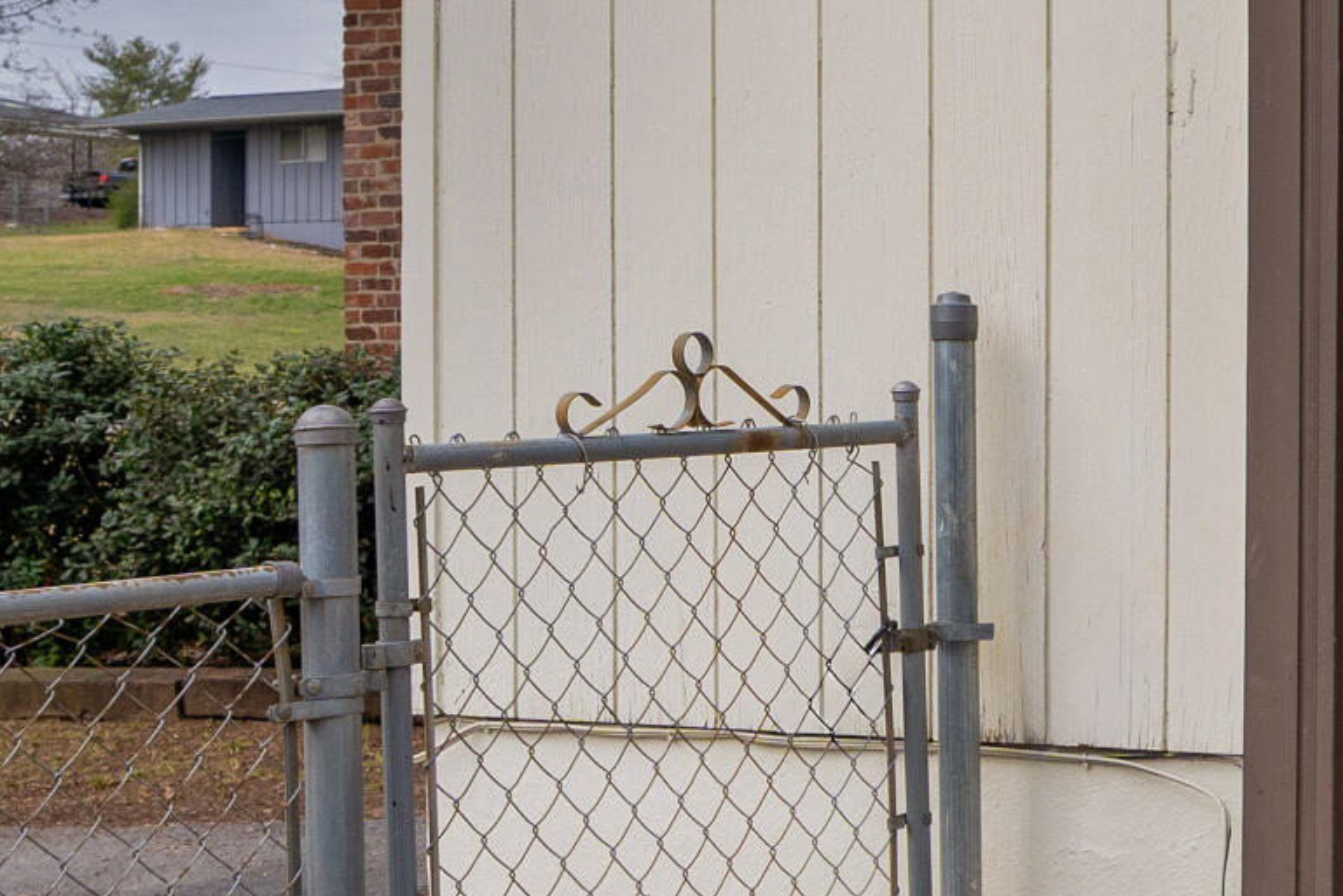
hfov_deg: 23.7
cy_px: 419
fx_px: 2910
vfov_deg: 17.5
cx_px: 1612
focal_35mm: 78
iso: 320
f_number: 7.1
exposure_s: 1/640
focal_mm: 20
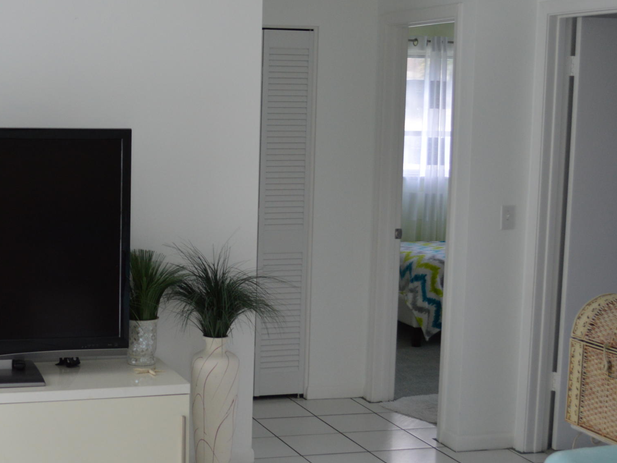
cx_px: 112
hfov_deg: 27.5
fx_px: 1230
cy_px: 229
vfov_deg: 21.3
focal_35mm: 69
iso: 450
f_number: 4
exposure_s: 1/60
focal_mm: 24
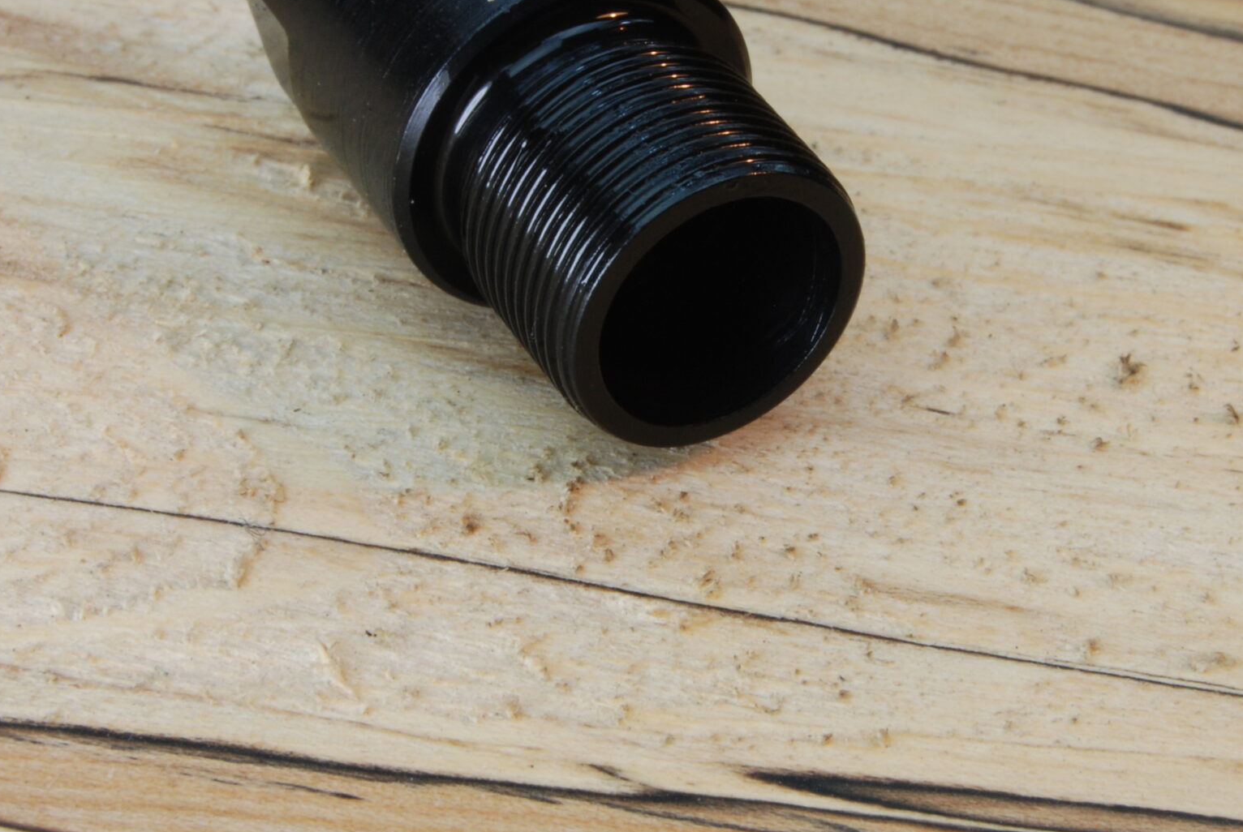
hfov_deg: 14.9
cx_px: 667
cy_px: 235
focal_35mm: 138
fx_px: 4765
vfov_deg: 10.0
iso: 200
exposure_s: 1/8
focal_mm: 55
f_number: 22
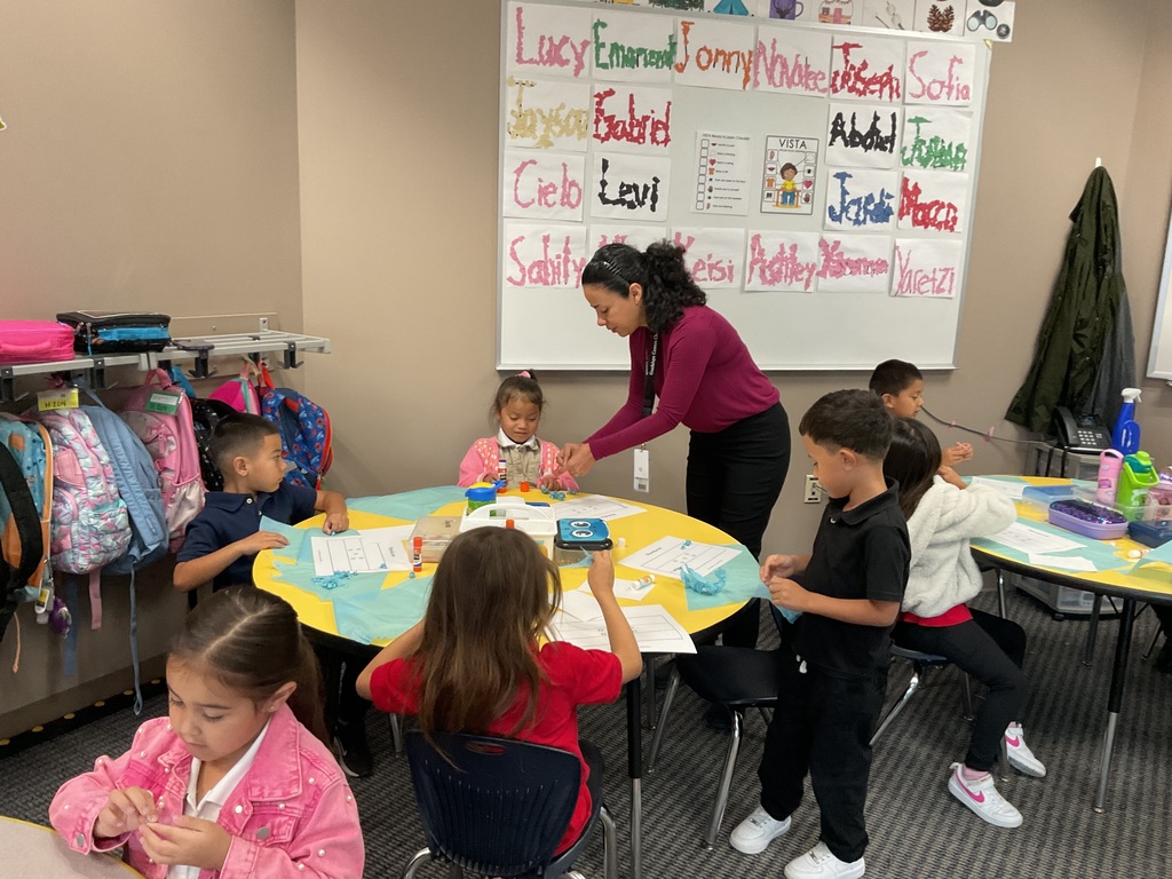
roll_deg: -2.0
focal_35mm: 29
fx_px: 982
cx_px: 586
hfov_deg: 61.7
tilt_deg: -11.8
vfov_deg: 48.2
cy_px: 440
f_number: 1.8
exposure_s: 1/60
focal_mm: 3
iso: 125
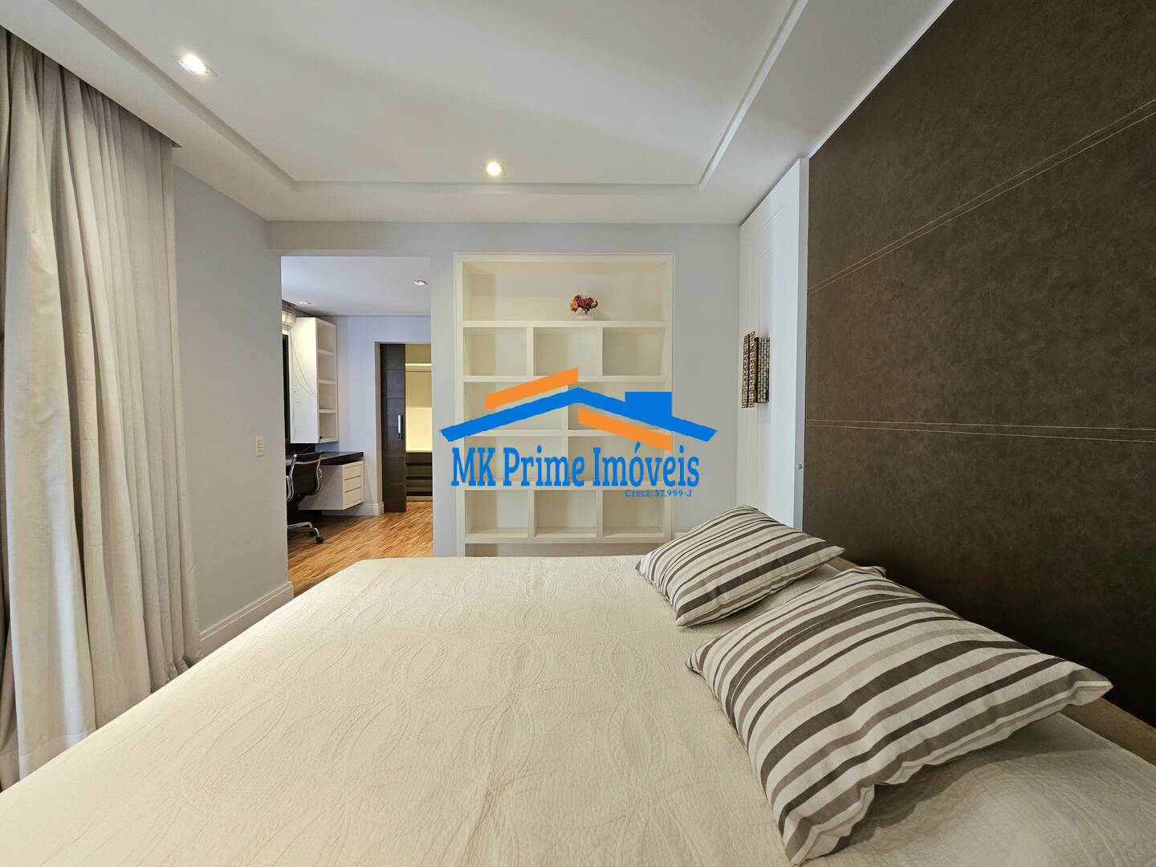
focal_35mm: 13
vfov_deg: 89.9
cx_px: 578
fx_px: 434
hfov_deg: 106.2
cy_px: 434
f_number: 2.2
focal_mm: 2.2
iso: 250
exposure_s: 1/60.2
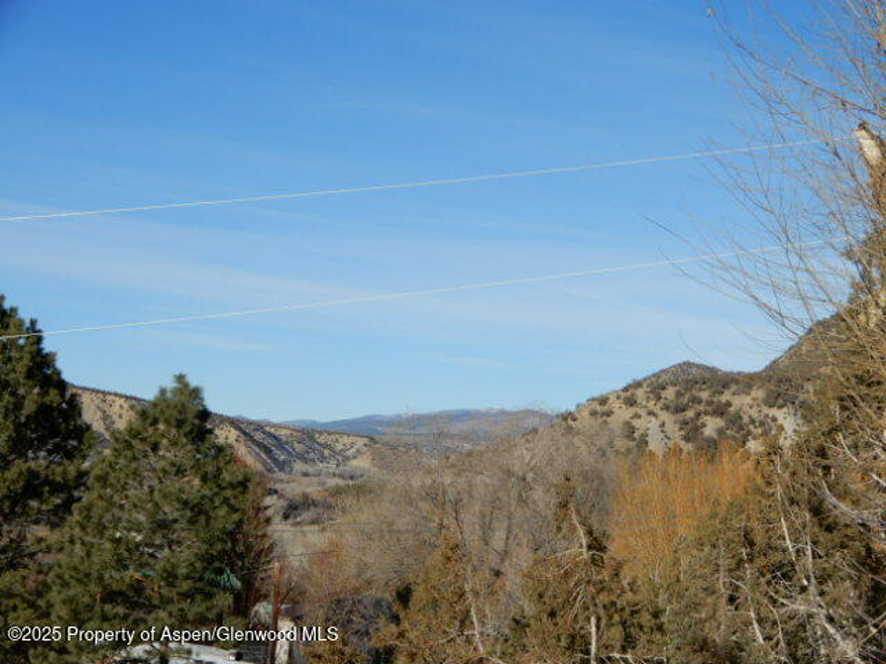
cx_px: 443
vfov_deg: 21.0
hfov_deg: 27.8
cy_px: 332
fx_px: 1792
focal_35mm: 70
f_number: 4.5
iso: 80
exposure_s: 1/800
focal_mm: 12.5
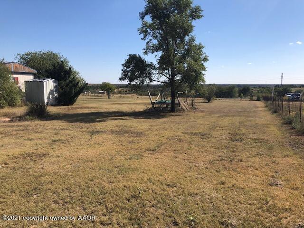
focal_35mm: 28
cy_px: 114
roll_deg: +1.0
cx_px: 152
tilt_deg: -7.0
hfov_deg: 63.4
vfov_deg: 49.7
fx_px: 246
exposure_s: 1/2088
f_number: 1.8
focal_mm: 4
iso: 20
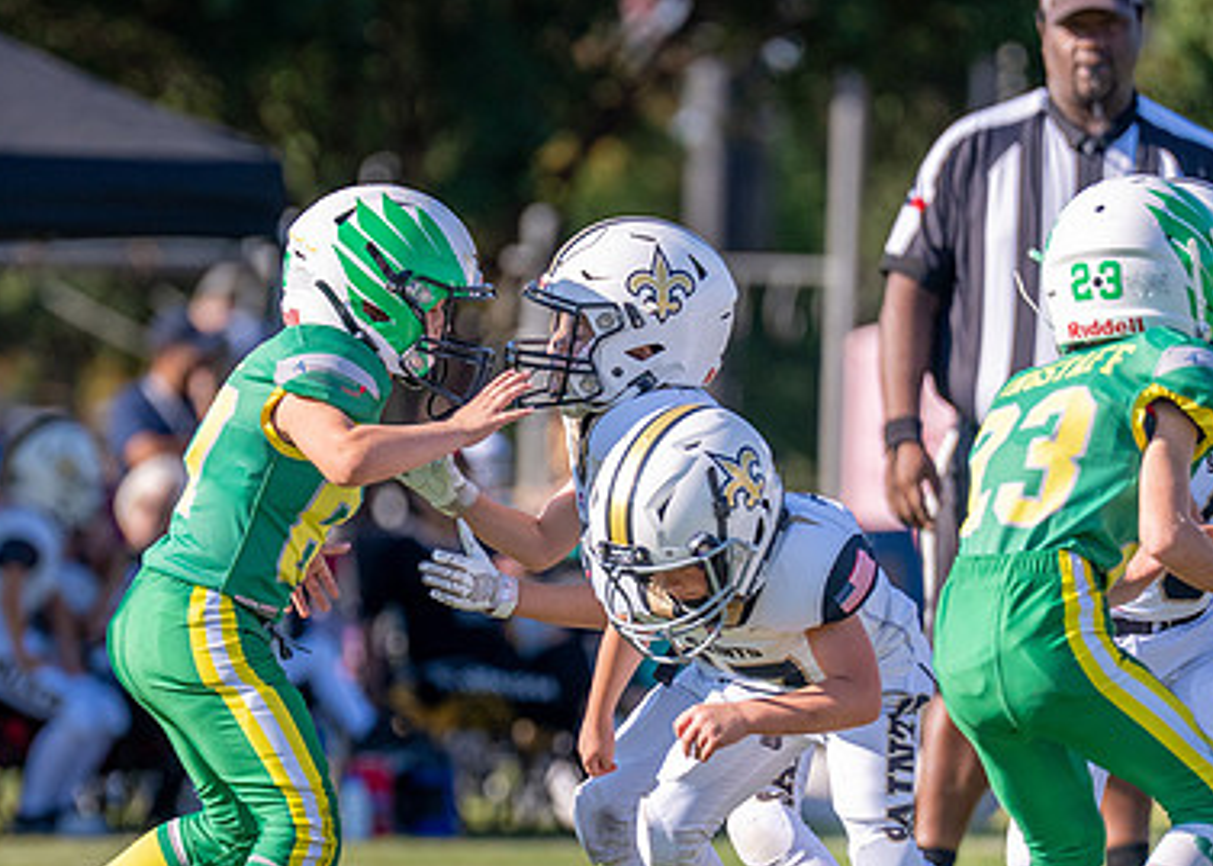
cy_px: 625
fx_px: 17873
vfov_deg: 2.8
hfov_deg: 3.9
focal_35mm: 519
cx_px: 435
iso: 250
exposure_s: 1/4000
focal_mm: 200
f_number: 2.8
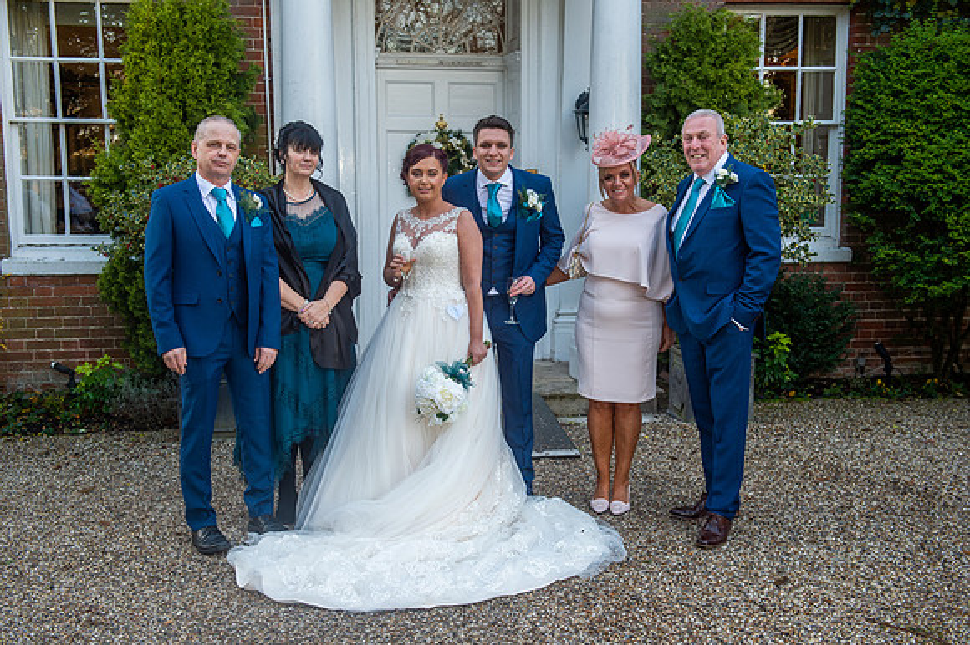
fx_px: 1165
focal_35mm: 43
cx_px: 485
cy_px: 322
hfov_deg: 45.2
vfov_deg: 31.0
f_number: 4.5
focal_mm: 42
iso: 640
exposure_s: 1/200
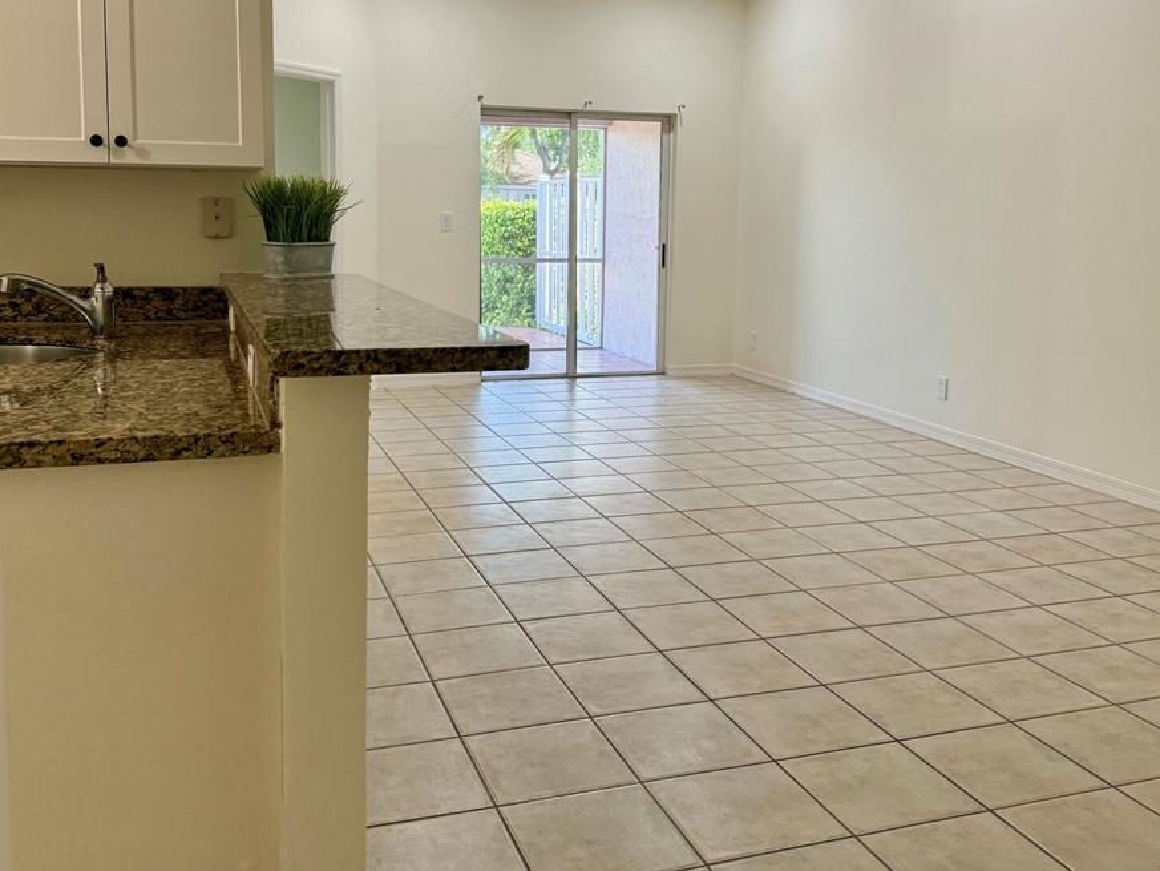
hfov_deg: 55.3
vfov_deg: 42.6
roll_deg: -1.6
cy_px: 316
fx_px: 1106
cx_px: 579
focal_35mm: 33
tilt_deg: -4.9
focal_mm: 6.76
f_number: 1.78
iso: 160
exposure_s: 1/120
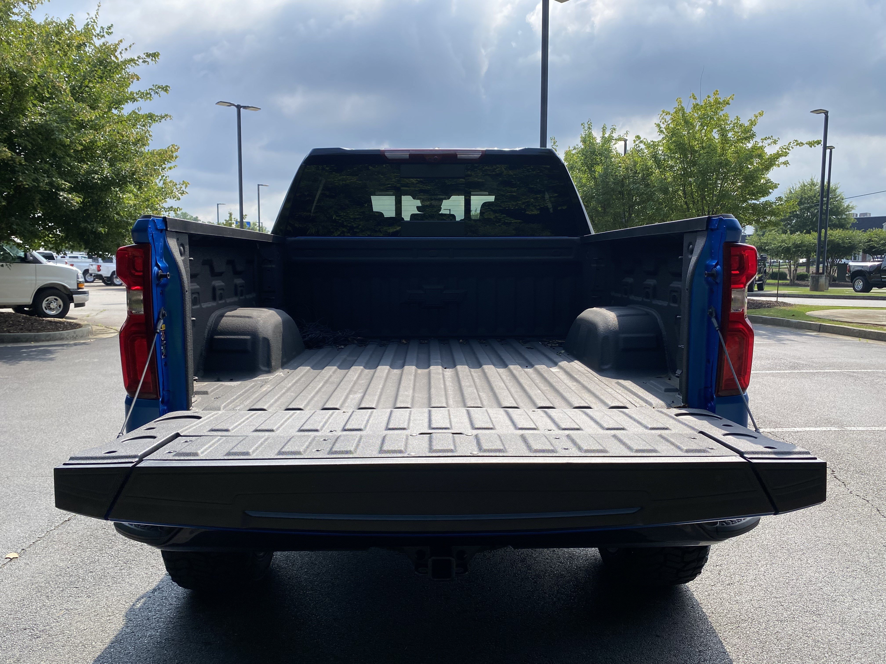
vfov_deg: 53.1
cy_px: 332
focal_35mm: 26
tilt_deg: -4.3
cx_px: 443
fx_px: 665
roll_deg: -0.5
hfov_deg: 67.3
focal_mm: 4.25
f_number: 1.8
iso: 32
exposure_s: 1/2105
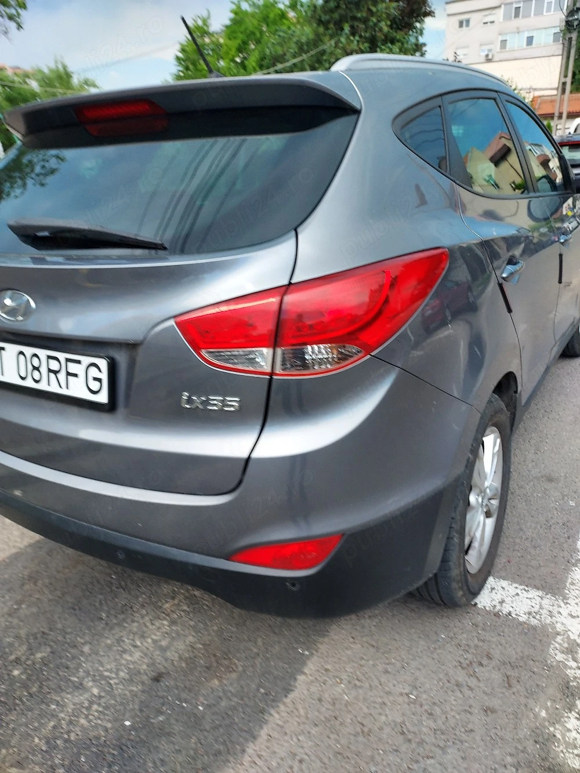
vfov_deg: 71.6
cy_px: 386
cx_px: 290
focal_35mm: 24
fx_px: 536
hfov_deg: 56.8
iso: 40
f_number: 1.8
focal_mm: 4.6
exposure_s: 1/227
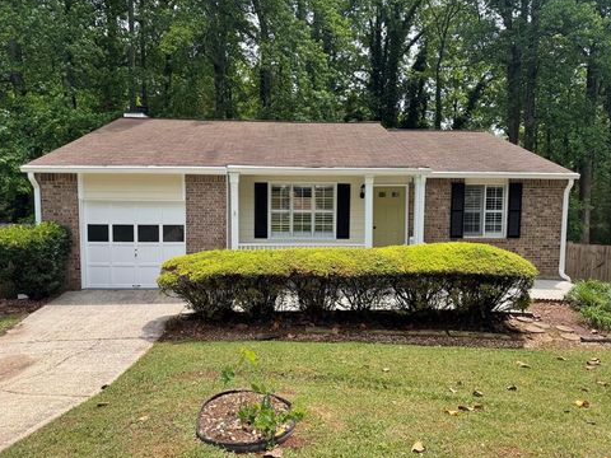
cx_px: 308
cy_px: 223
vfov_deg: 54.9
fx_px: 441
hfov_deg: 69.4
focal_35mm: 25
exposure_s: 1/1923
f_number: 1.78
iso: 80
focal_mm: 6.76
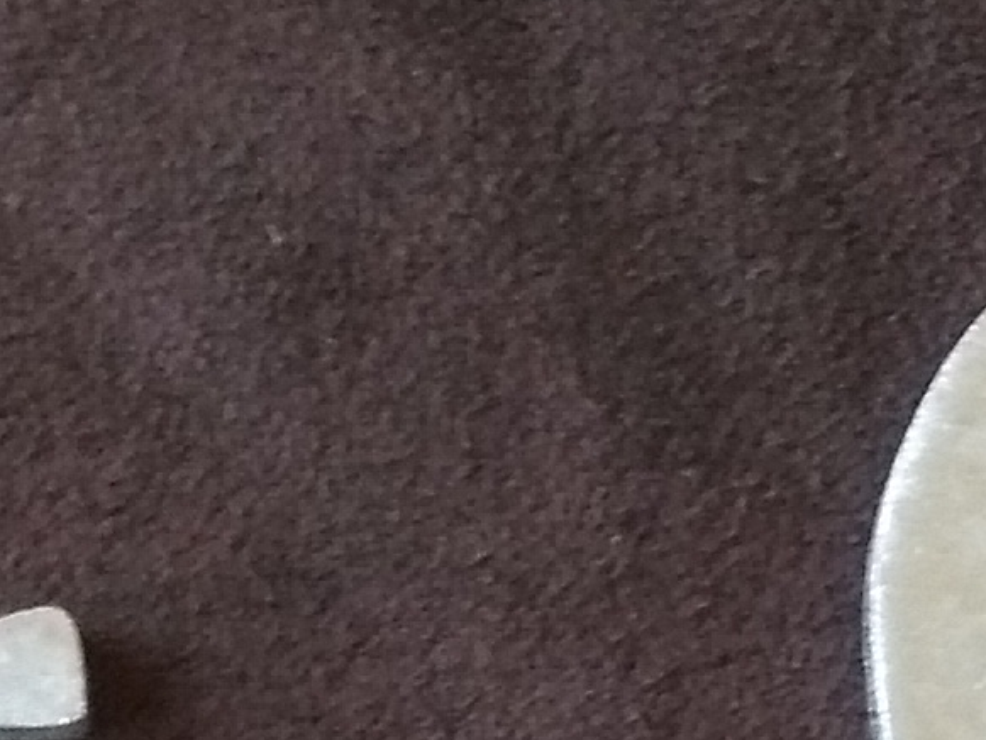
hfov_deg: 9.9
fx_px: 5699
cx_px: 325
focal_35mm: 200
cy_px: 2416
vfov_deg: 6.6
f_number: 2
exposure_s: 1/30
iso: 304
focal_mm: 2.96
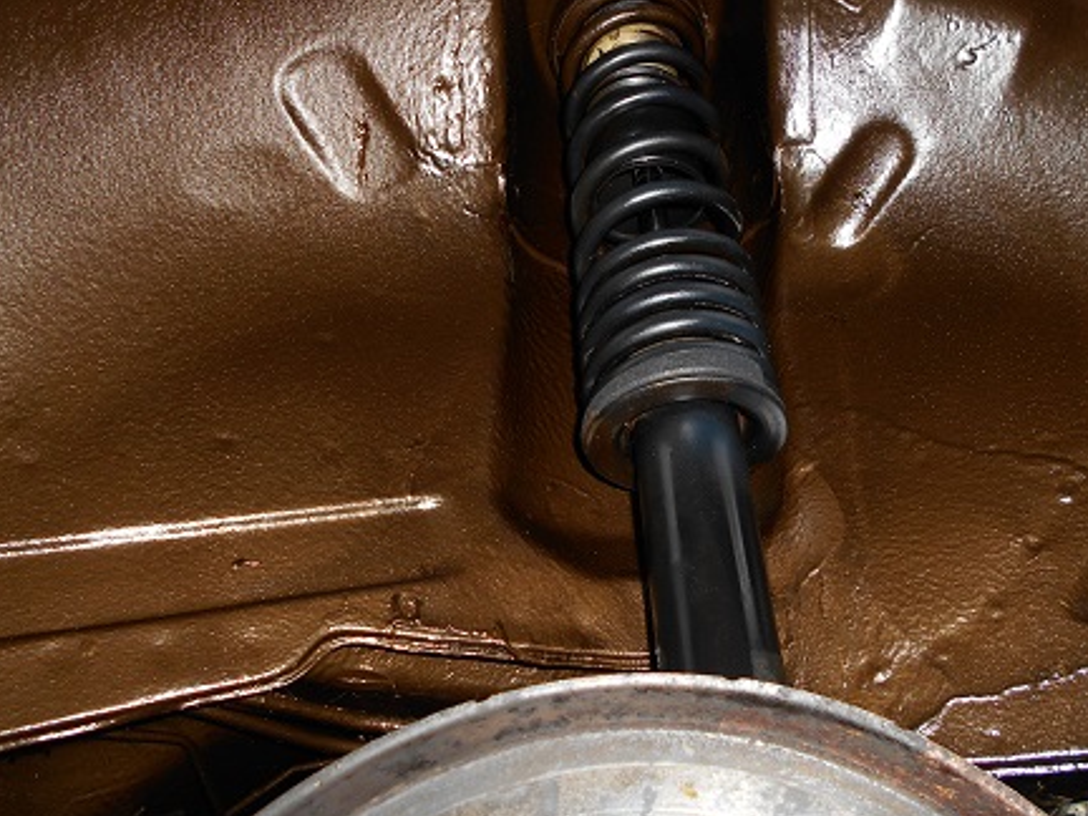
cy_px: 345
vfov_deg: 45.3
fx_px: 974
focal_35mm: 31
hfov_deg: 58.0
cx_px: 641
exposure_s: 1/25
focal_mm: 4.6
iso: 80
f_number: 3.2
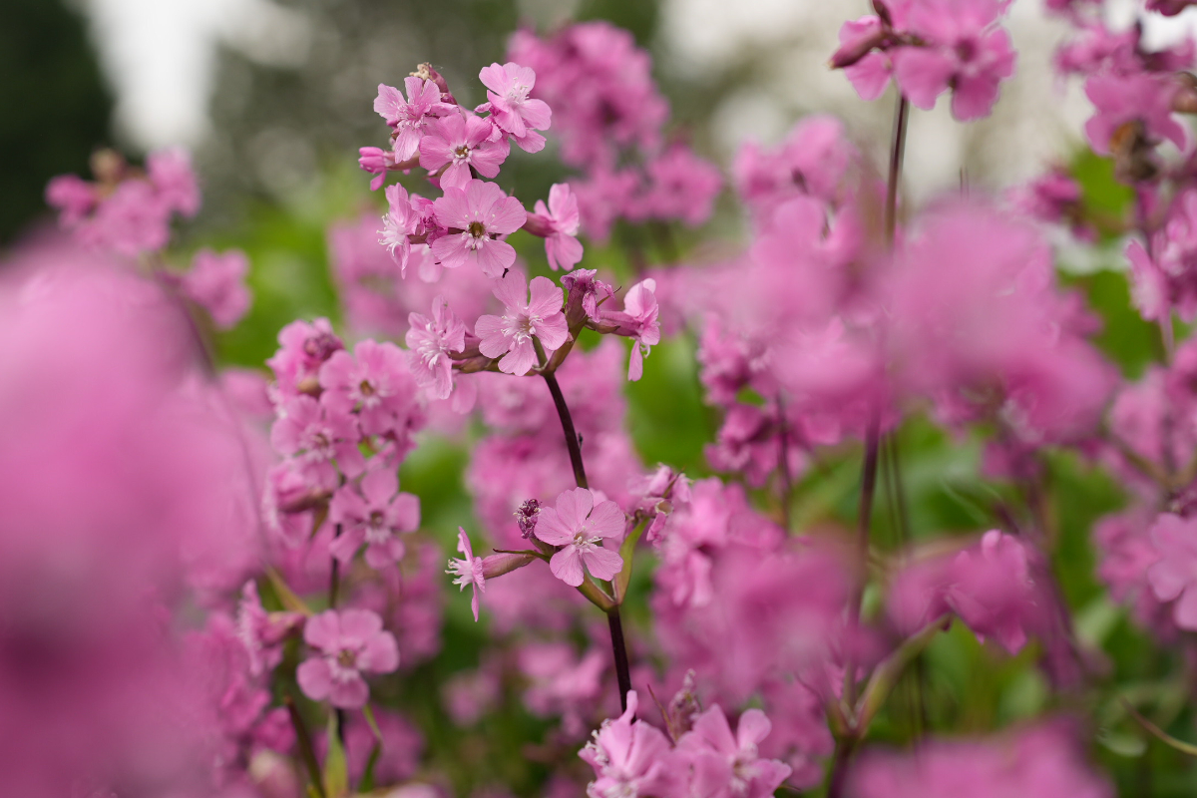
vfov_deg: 23.8
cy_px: 399
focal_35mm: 57
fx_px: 1895
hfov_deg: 35.1
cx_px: 598
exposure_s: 1/400
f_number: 4.5
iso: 200
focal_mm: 57
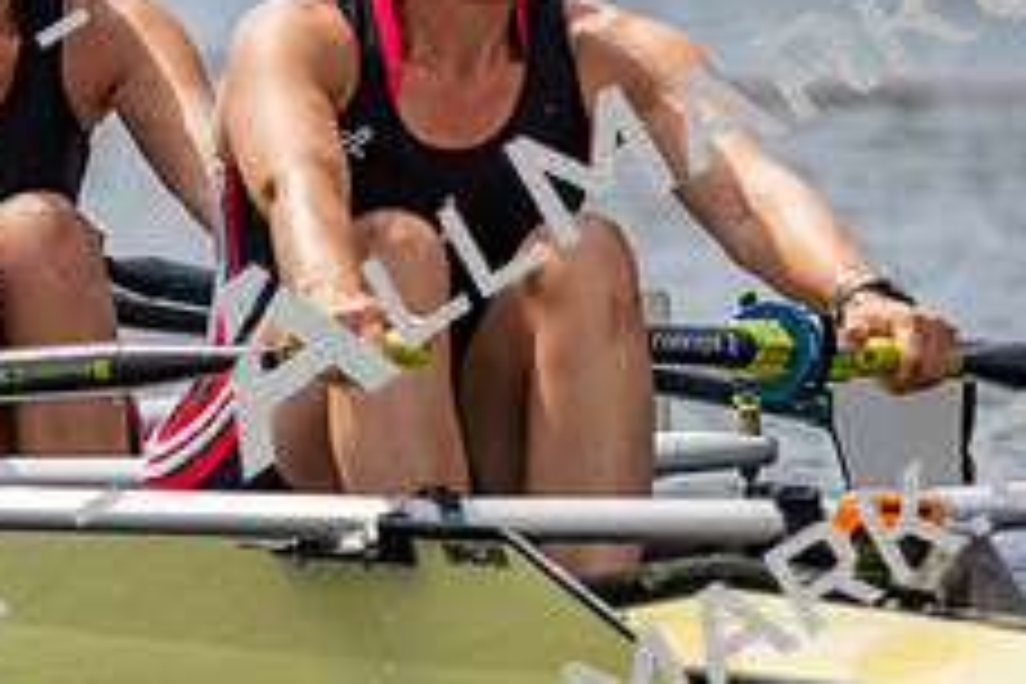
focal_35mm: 928
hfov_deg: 2.2
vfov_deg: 1.5
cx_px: -166
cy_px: 52
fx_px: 26446
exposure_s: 1/1600
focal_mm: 365
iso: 250
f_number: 6.3
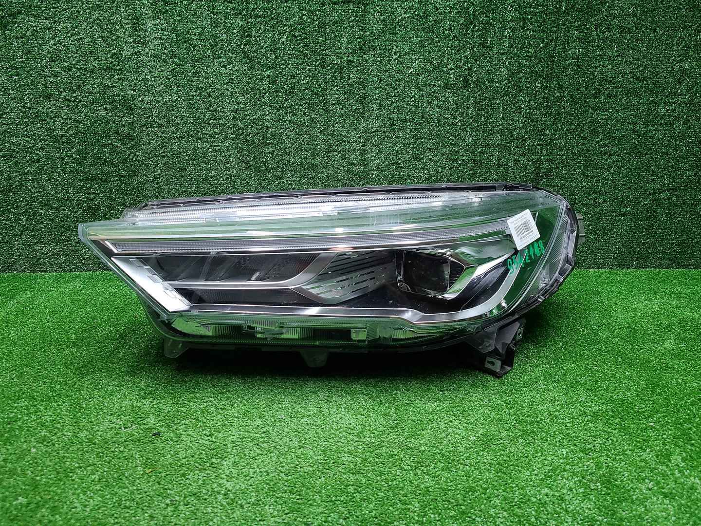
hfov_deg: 67.3
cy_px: 263
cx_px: 350
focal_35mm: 26
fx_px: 527
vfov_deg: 53.1
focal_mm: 5.4
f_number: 1.8
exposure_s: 1/50
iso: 100
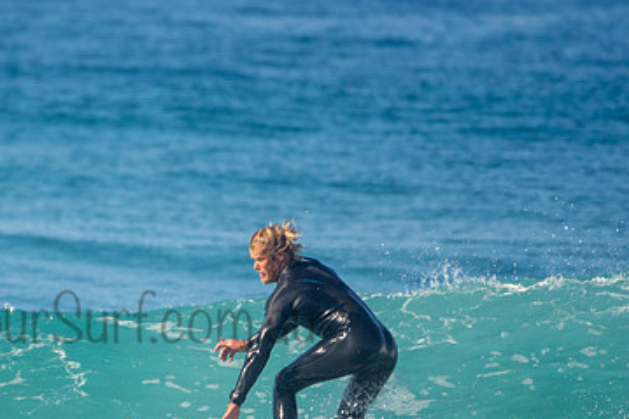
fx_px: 21183
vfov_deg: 1.1
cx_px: 130
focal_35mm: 1213
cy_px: 302
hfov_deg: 1.7
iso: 280
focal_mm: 500
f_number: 5.6
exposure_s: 1/1600
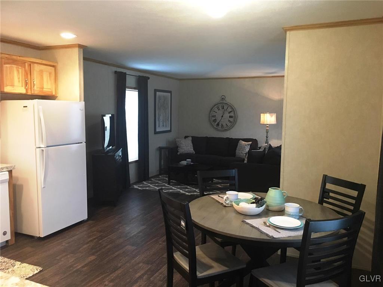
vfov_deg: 48.2
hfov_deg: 61.7
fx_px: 321
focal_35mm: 29
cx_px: 192
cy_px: 144
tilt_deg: -4.2
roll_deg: -0.2
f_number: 2.2
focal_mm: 4.15
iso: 200
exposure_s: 1/30
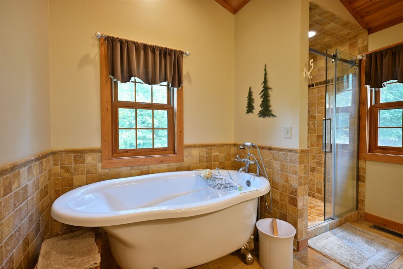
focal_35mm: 16
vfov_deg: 72.1
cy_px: 134
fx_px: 185
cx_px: 202
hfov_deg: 95.0
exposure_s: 1/15
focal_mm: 16.5
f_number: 5.6
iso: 400
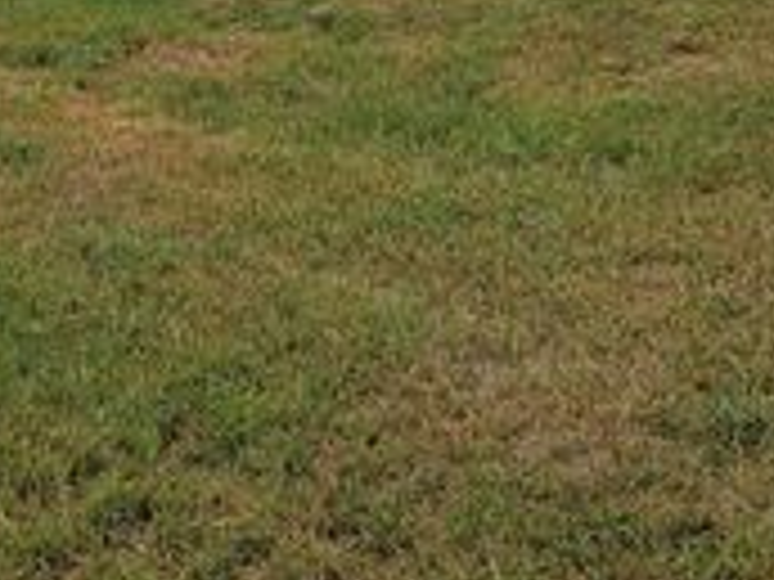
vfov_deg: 15.6
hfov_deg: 21.6
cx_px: 205
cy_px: -171
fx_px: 2012
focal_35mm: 90
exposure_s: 1/839
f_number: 1.8
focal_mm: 4.27
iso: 100
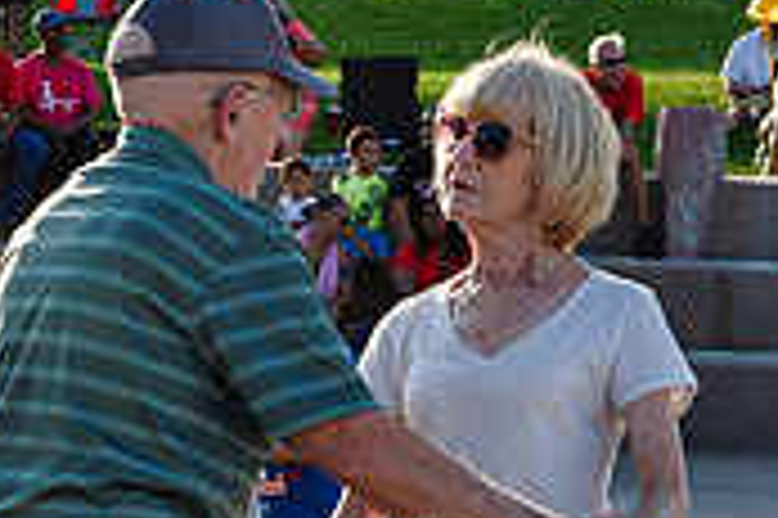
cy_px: 696
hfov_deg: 13.6
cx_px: 526
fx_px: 3260
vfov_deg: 8.9
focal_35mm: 151
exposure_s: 1/250
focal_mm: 45
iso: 200
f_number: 8
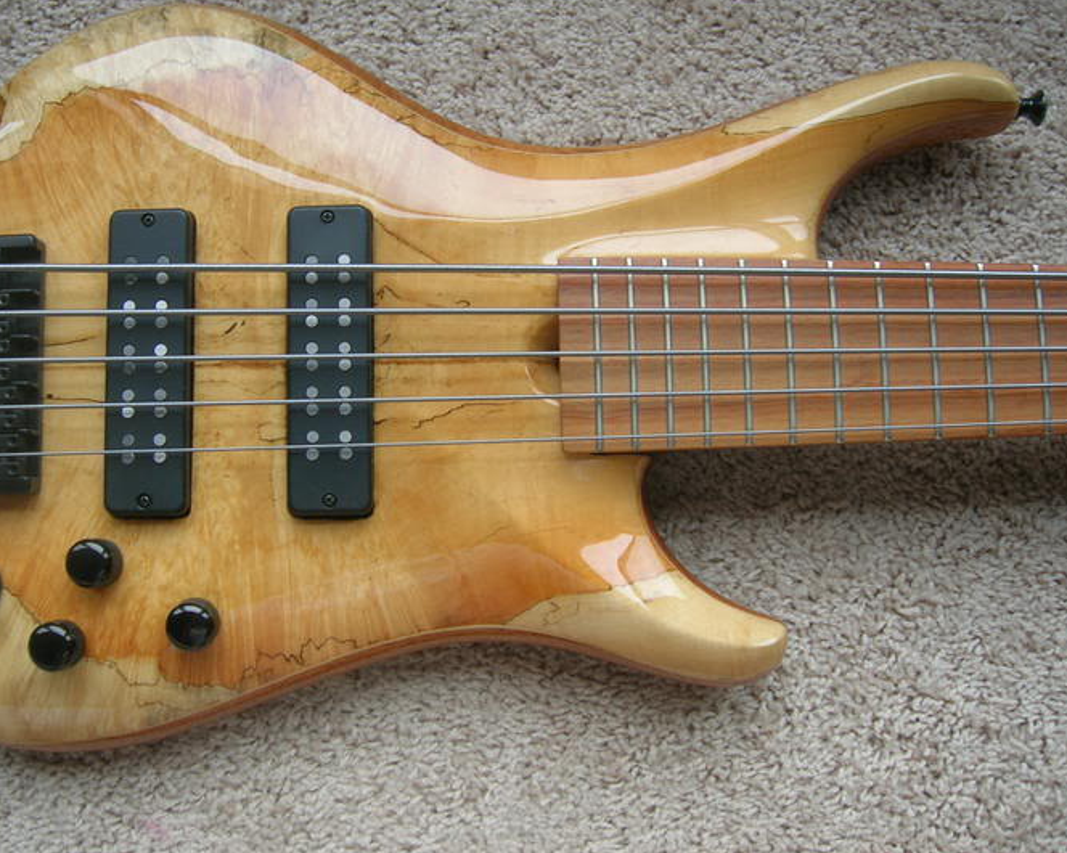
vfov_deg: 37.3
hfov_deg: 45.6
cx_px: 448
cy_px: 373
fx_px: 1263
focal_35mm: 40
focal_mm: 5.7
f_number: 2.9
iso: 50
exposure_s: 1/42.5
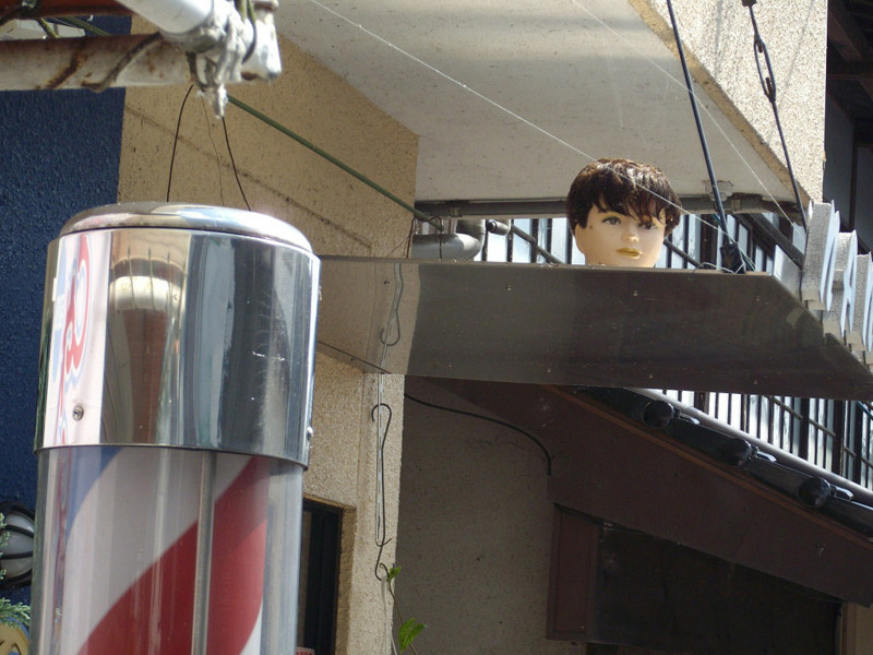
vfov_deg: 13.2
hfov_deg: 17.6
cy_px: 328
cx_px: 436
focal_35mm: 112
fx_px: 2825
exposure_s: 1/200
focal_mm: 18.6
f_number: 5.2
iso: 80
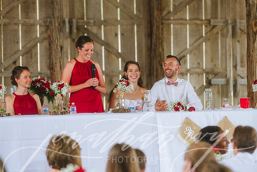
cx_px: 128
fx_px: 1428
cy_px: 86
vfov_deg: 6.9
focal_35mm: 200
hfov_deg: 10.3
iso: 500
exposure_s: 1/100
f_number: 2.8
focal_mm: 200
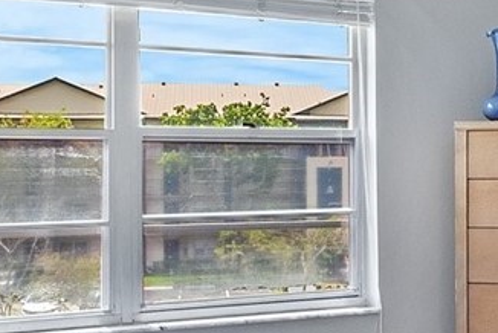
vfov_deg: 17.5
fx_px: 1080
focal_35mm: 78
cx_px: 503
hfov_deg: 24.7
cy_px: 132
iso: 200
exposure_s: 1/20
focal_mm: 10
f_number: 8
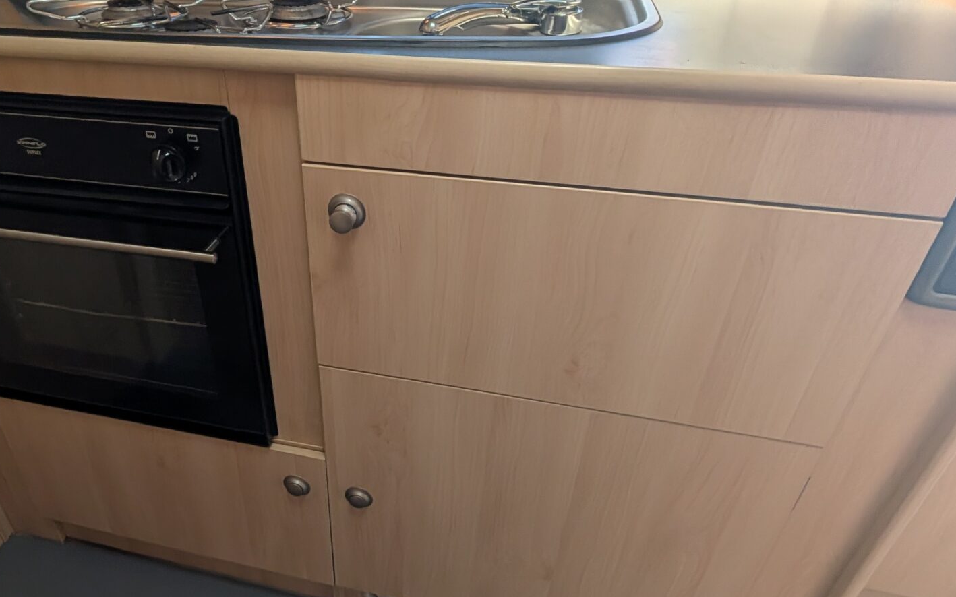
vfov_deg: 53.0
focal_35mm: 23
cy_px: 304
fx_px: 599
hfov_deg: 76.0
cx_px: 367
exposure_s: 1/450
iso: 55
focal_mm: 2.02
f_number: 1.7
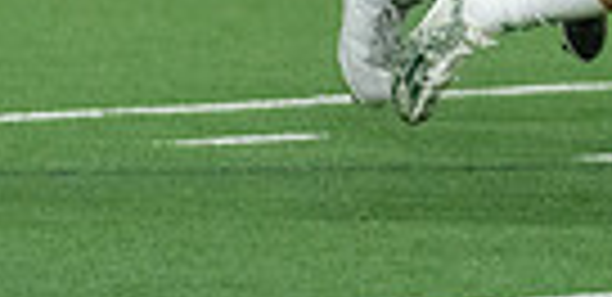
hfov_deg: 1.8
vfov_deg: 0.9
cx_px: 966
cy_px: -403
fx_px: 19337
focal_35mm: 1230
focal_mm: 200
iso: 4000
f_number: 2.8
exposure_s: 1/1250
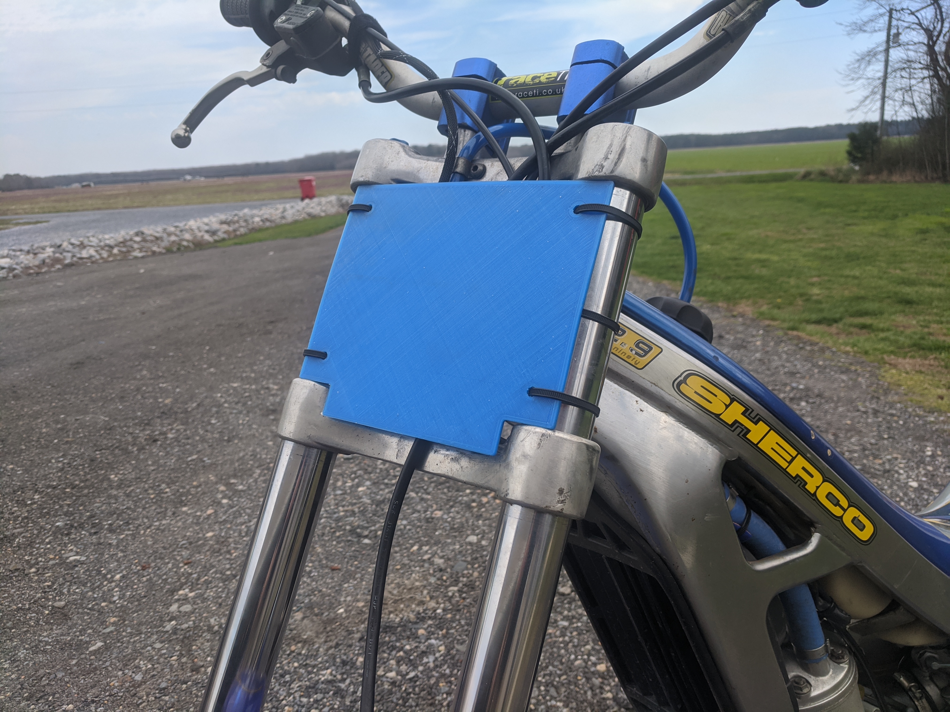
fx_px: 714
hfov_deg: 67.3
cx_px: 475
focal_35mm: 26
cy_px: 356
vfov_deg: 53.1
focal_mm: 4.67
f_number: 2
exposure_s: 1/1224
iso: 45
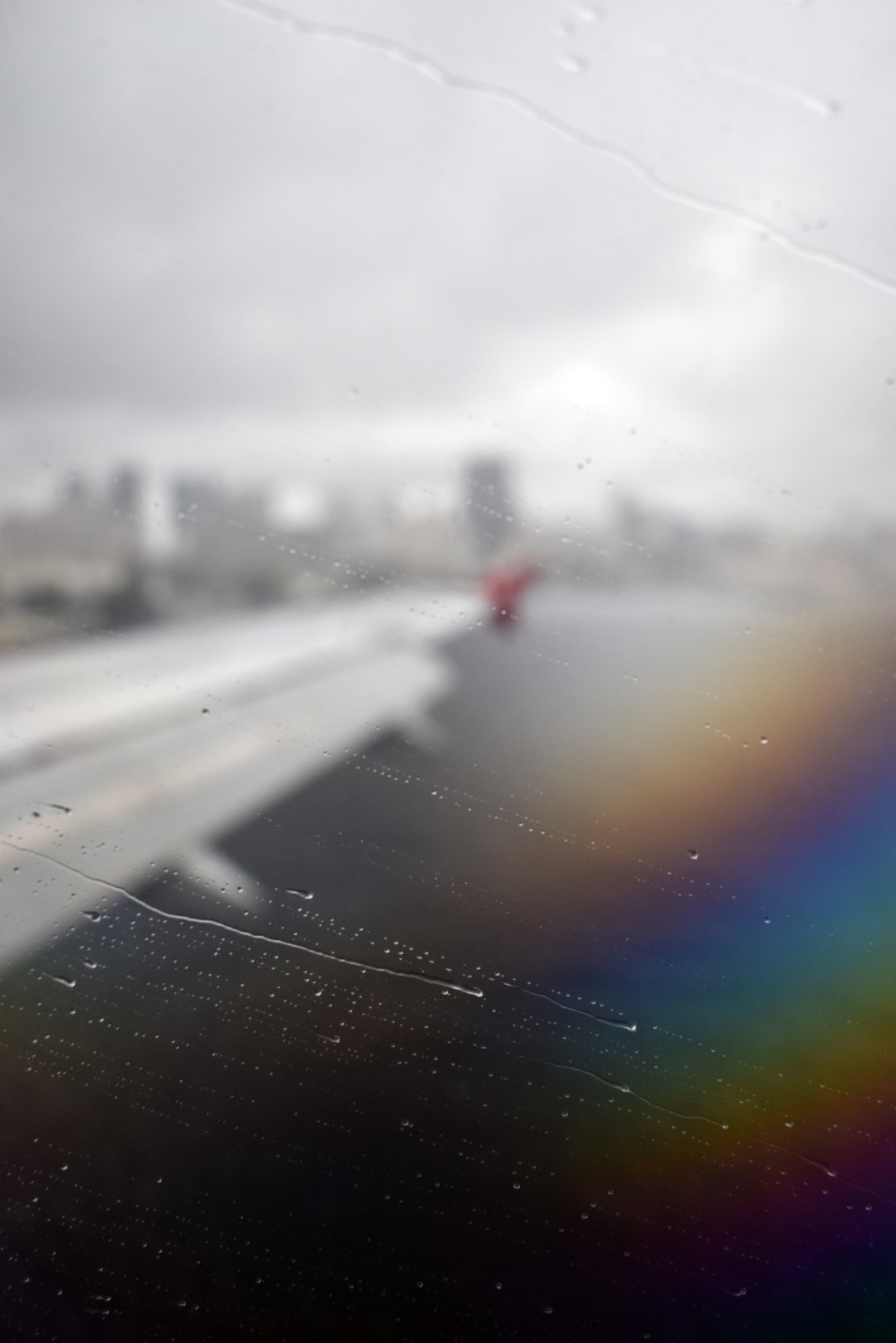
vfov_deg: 61.9
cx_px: 448
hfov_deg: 43.6
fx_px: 1120
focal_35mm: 30
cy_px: 672
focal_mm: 20
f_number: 4
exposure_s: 1/1000
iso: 640
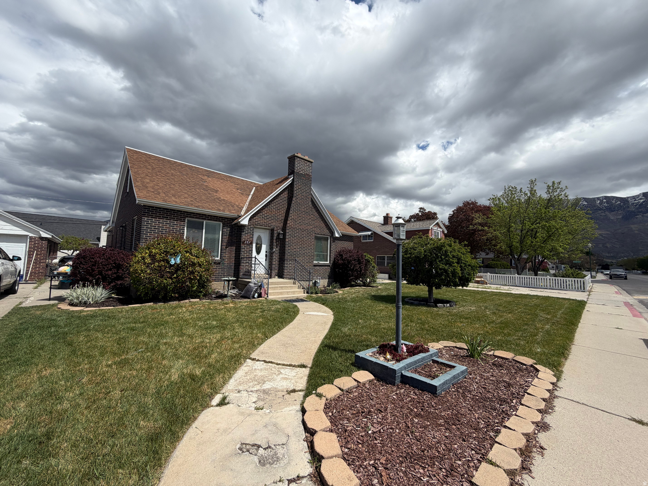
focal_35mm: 14
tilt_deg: +4.1
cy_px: 243
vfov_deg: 85.7
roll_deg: -1.6
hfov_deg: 102.1
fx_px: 262
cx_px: 324
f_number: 2.2
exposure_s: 1/1087
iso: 20
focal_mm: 2.22
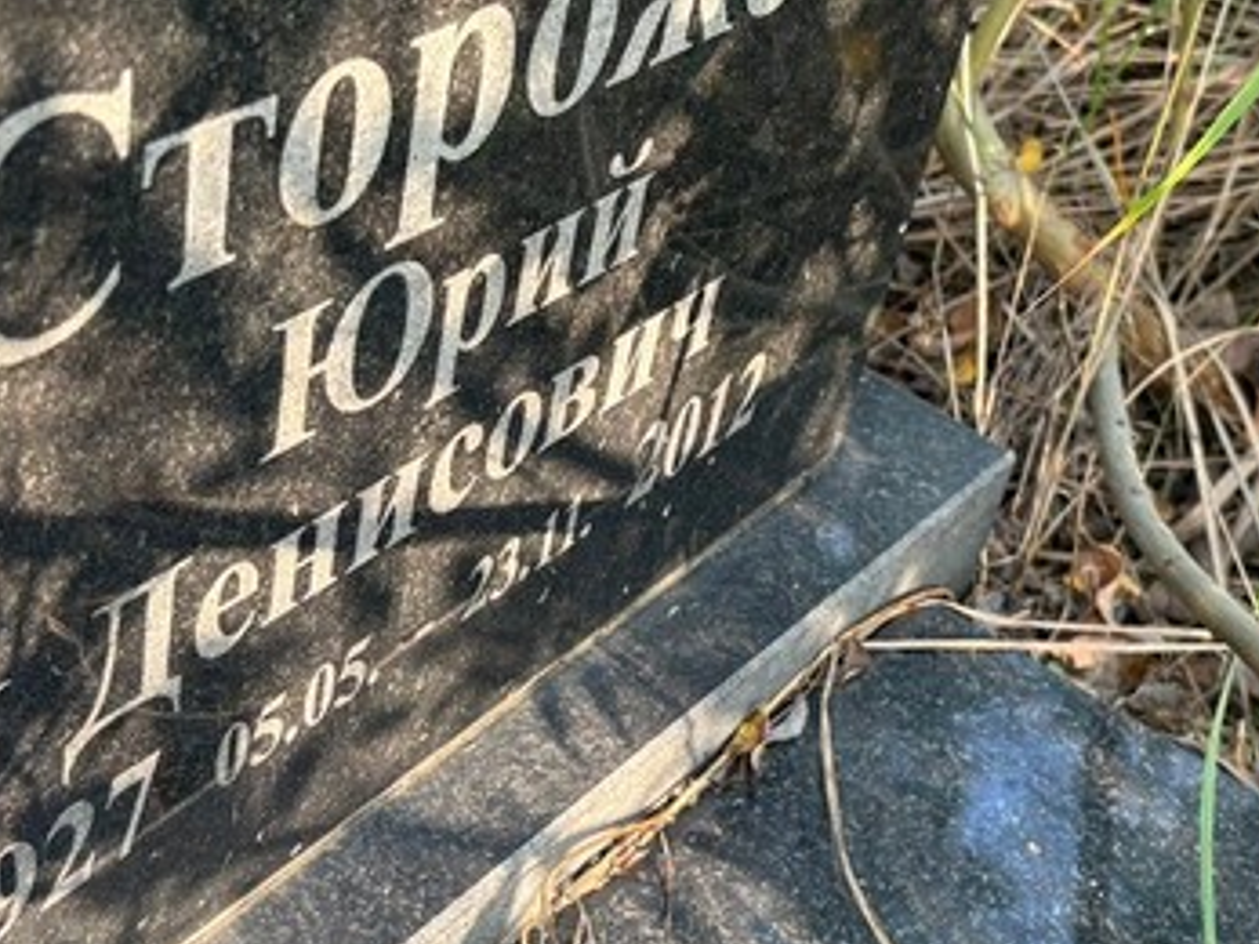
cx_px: 675
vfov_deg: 24.4
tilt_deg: -33.2
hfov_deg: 32.2
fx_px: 2181
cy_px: 447
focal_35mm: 60
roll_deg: -12.7
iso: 50
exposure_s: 1/121
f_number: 1.6
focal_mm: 5.96
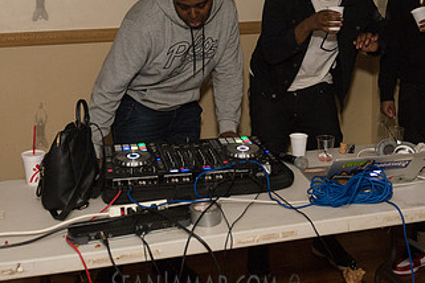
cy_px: 61
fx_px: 661
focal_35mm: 56
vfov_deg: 23.9
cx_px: 211
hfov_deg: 35.6
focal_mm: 31
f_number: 3.5
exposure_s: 1/320
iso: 2500
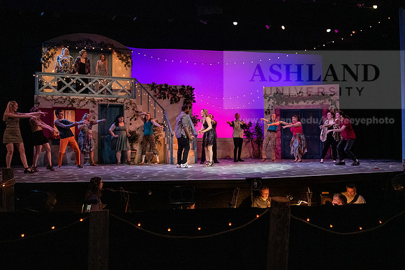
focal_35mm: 27
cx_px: 202
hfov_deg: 67.4
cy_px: 135
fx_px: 304
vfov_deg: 48.0
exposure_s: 1/400
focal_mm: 27
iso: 6400
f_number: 3.2
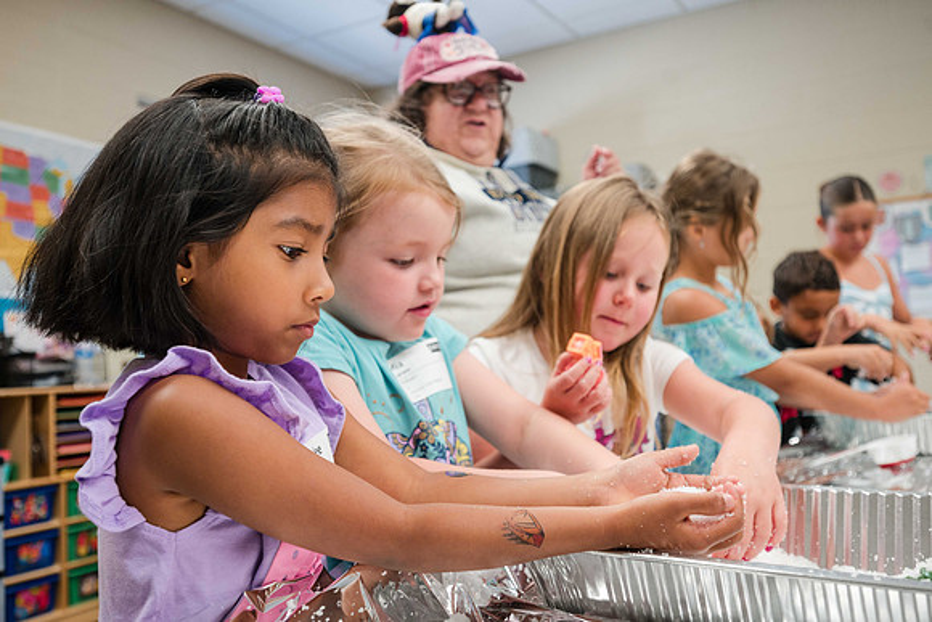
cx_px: 458
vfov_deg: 41.8
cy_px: 305
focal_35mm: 31
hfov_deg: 59.5
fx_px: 815
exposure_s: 1/125
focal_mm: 30
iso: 1400
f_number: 4
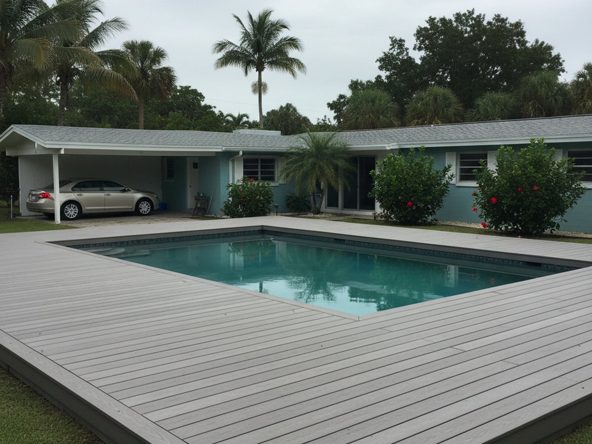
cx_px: 296
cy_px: 222
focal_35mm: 26
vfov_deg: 53.1
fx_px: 445
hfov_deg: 67.3
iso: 870
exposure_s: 1/1073
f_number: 1.5
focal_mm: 5.7
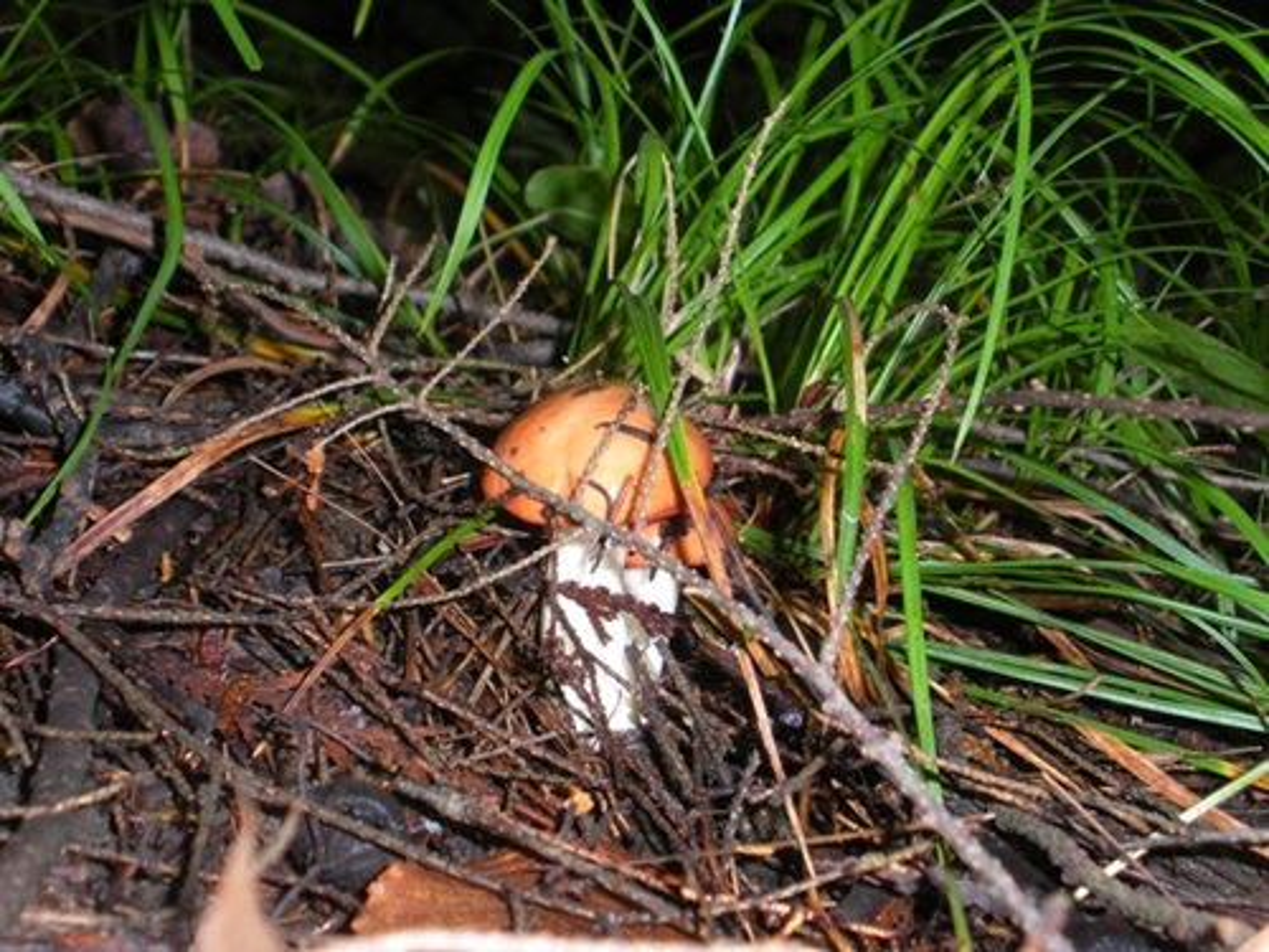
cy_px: 476
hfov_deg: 30.3
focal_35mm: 64
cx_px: 634
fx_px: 2346
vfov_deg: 22.9
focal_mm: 11.2
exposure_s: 1/63.5
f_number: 4.6
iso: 64
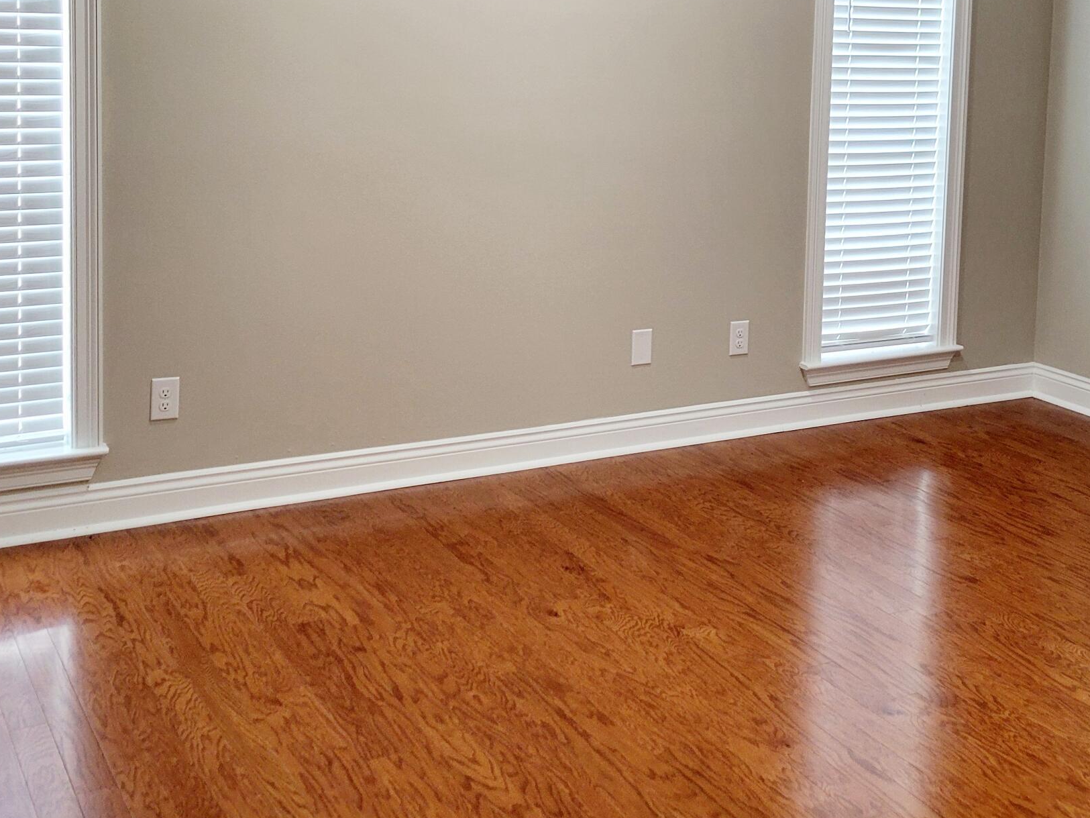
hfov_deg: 39.5
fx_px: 1512
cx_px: 665
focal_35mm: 48
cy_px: 134
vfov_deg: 29.4
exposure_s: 1/60.2
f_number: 1.8
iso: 200
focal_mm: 5.4
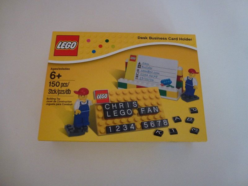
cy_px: 93
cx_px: 124
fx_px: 172
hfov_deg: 71.6
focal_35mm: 24
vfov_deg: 56.8
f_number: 3.3
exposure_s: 1/60
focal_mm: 4.3
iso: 250
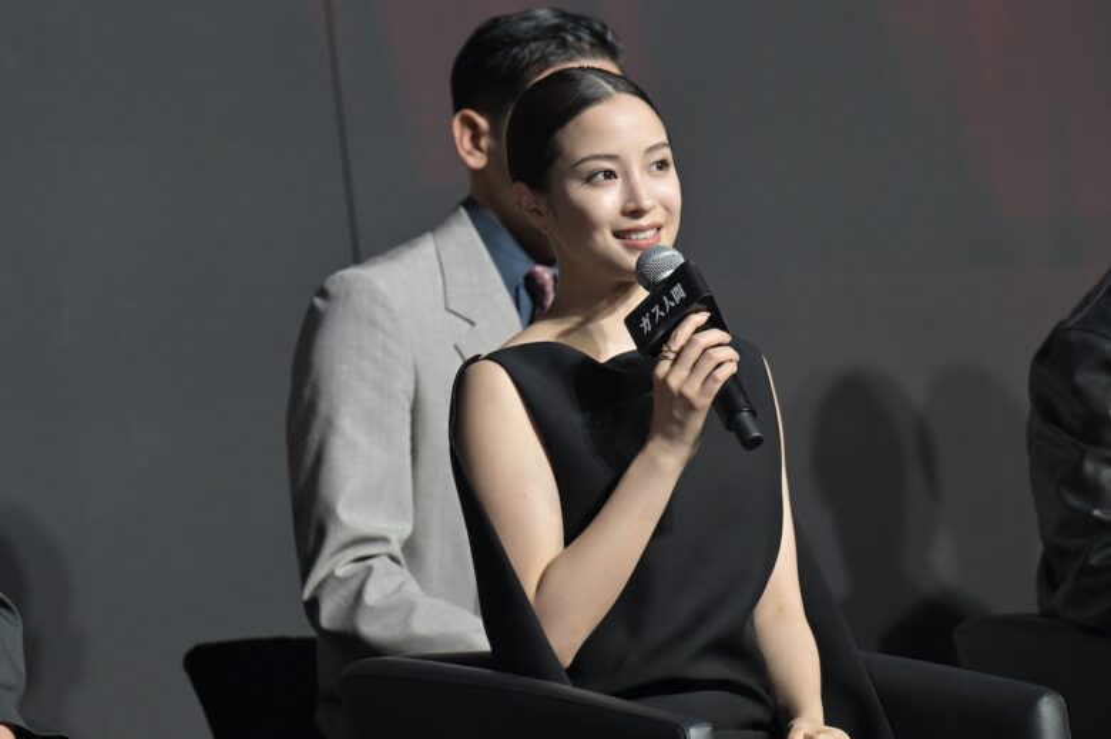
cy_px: 370
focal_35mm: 300
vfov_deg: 4.6
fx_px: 9252
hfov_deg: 6.9
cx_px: 556
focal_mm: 200
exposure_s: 1/250
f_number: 4
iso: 1250
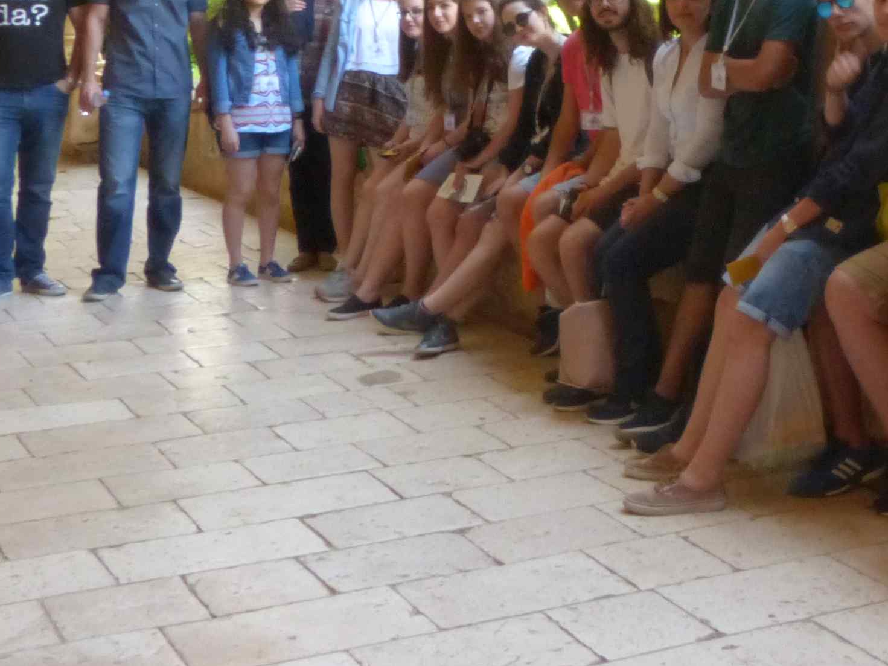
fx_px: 1744
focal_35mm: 68
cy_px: 81
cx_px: 715
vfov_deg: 21.2
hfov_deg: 28.0
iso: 400
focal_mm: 4.5
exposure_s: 1/15
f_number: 7.1
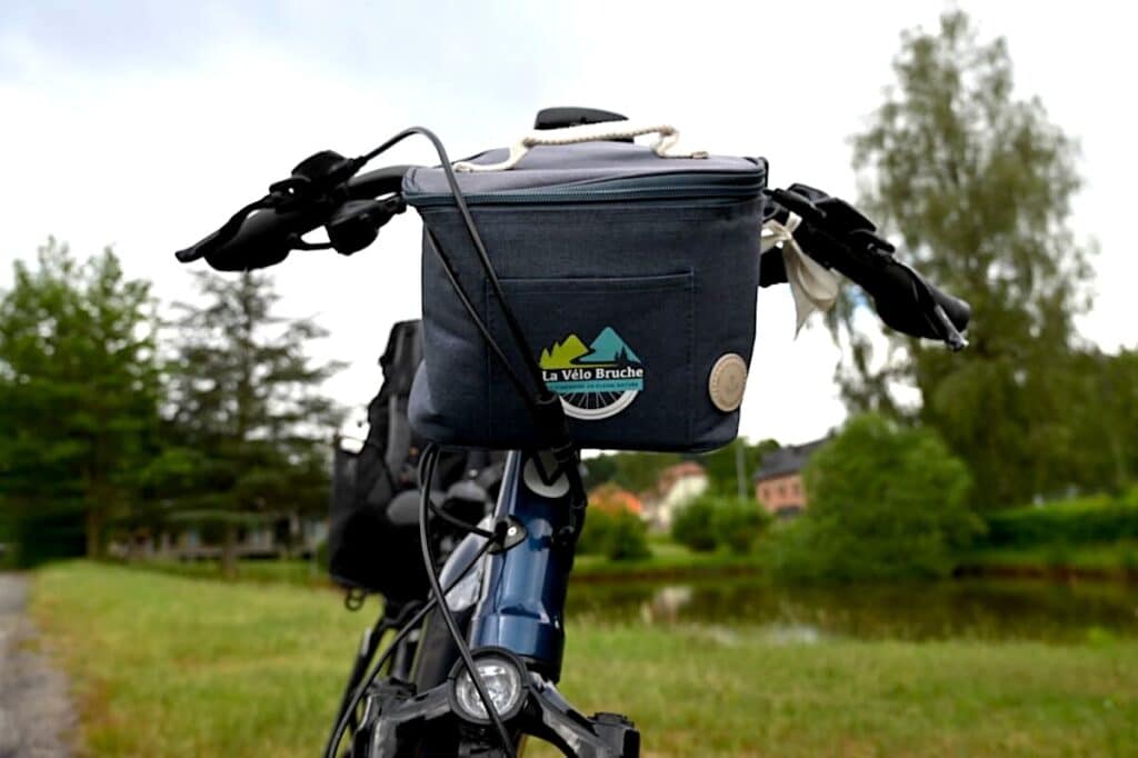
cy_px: 379
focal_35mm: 24
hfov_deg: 73.8
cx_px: 569
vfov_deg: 53.1
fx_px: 758
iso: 200
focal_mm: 24
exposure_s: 1/250
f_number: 5.6
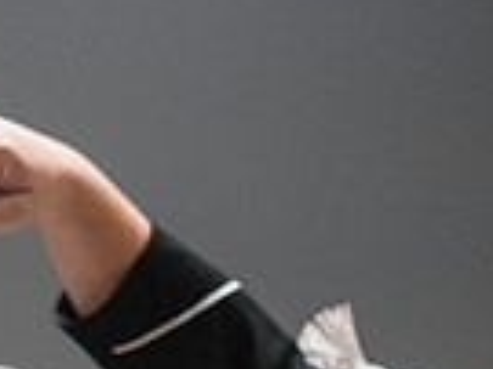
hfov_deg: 17.9
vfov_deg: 14.1
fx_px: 1409
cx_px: -223
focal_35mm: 99
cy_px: 539
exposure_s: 1/400
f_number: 2.8
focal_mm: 24
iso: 4000
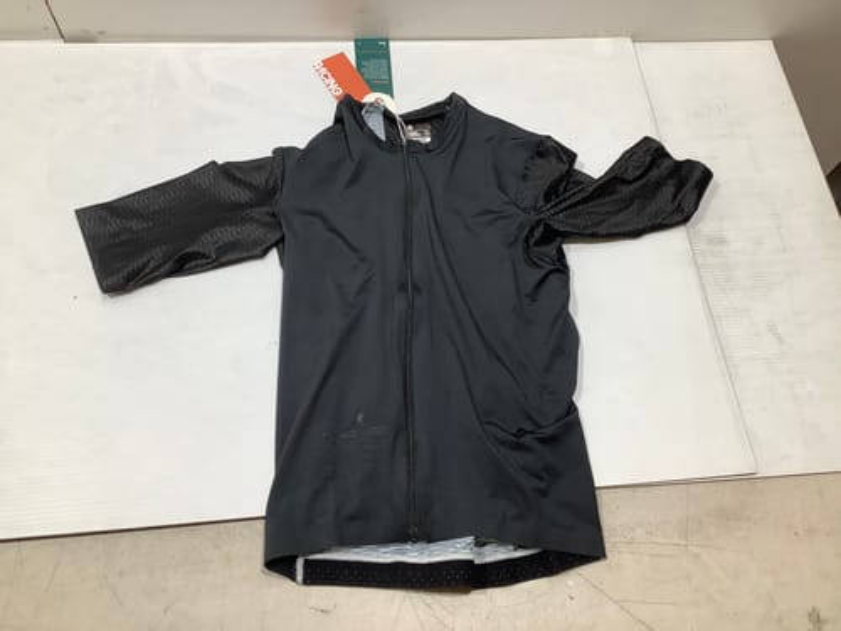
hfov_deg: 58.4
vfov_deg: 45.4
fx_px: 753
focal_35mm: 31
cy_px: 316
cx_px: 420
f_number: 2.4
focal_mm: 3.3
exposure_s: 1/100
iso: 64
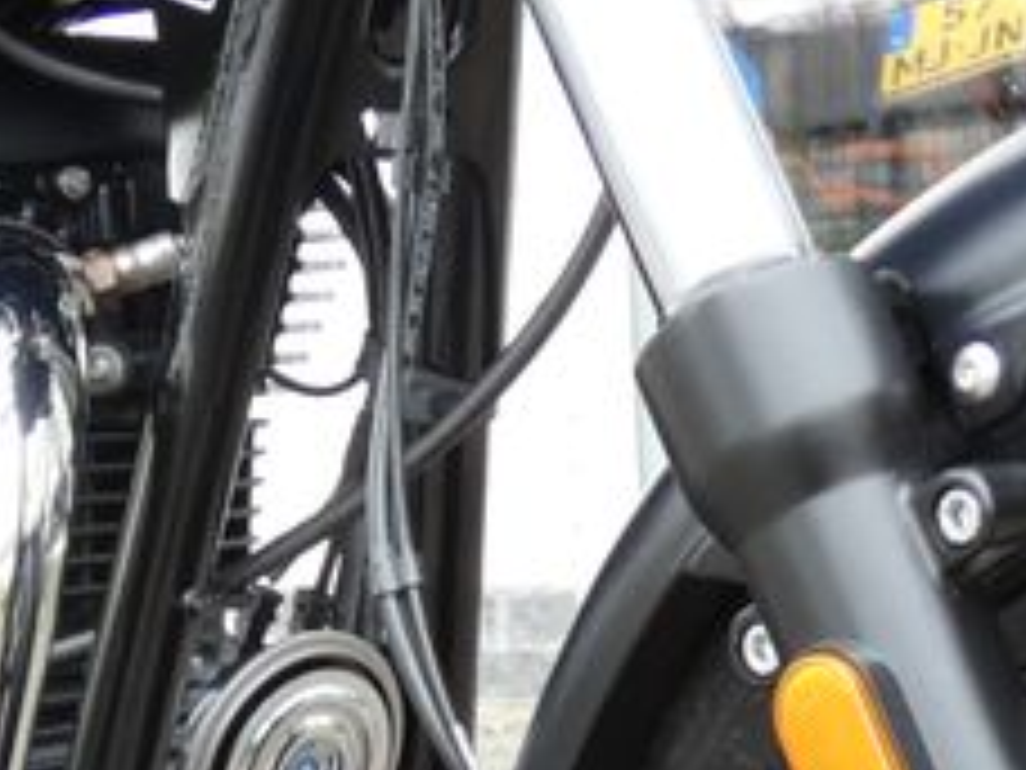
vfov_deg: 12.4
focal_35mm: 115
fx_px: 3409
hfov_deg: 17.0
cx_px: 243
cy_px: 1063
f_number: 3.6
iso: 160
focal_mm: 7.3
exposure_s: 1/80
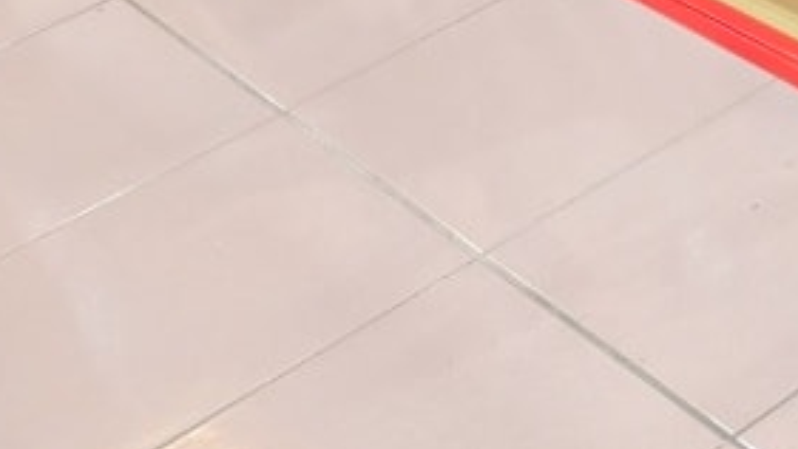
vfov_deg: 10.5
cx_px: 1573
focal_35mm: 107
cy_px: -412
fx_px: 2264
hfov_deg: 15.9
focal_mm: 6.3
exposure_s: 1/120
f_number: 1.7
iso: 800
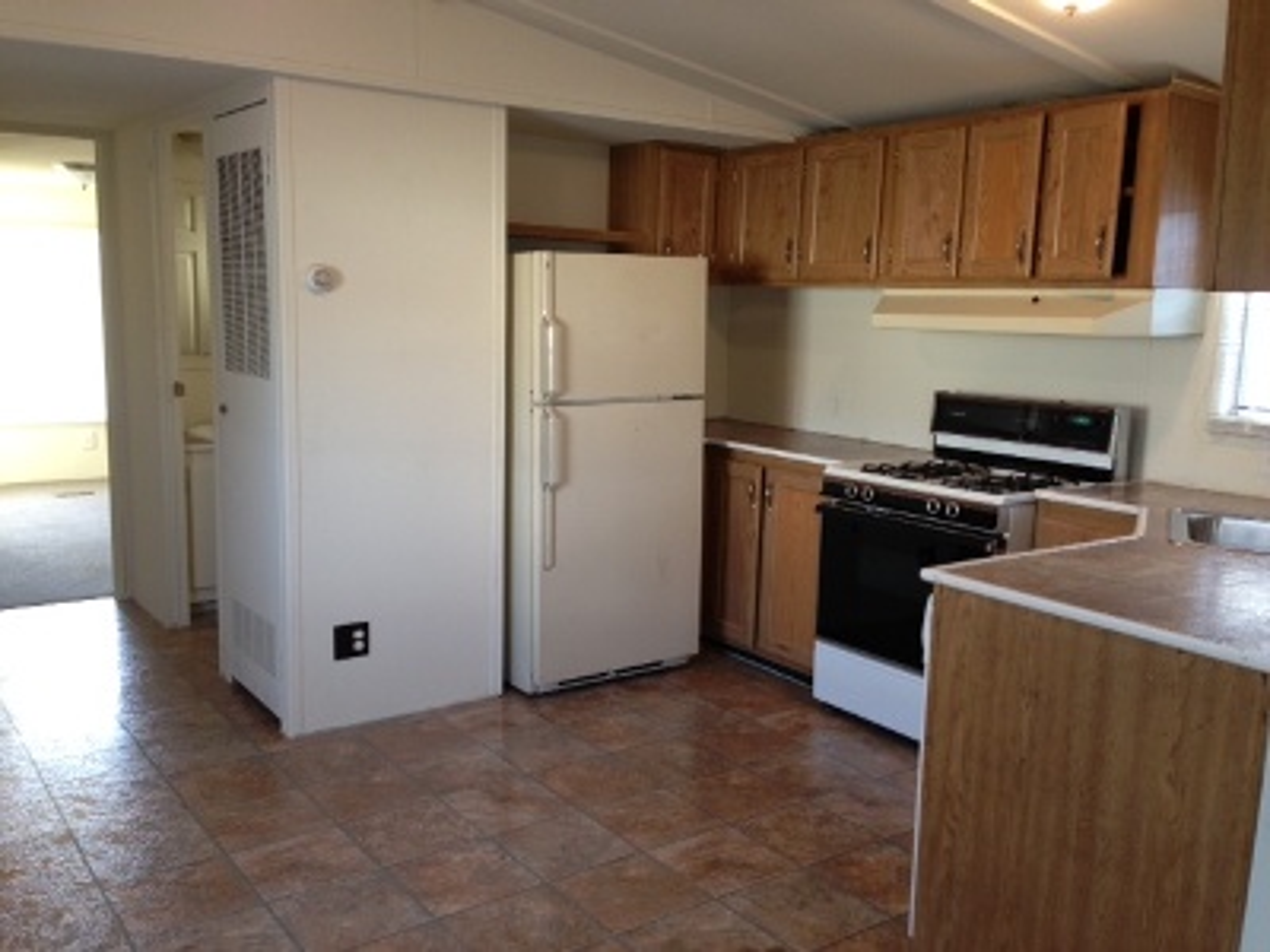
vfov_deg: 42.9
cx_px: 635
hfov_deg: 55.4
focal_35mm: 33
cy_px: 476
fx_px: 1211
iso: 80
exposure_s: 1/20
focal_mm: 4.13
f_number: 2.4
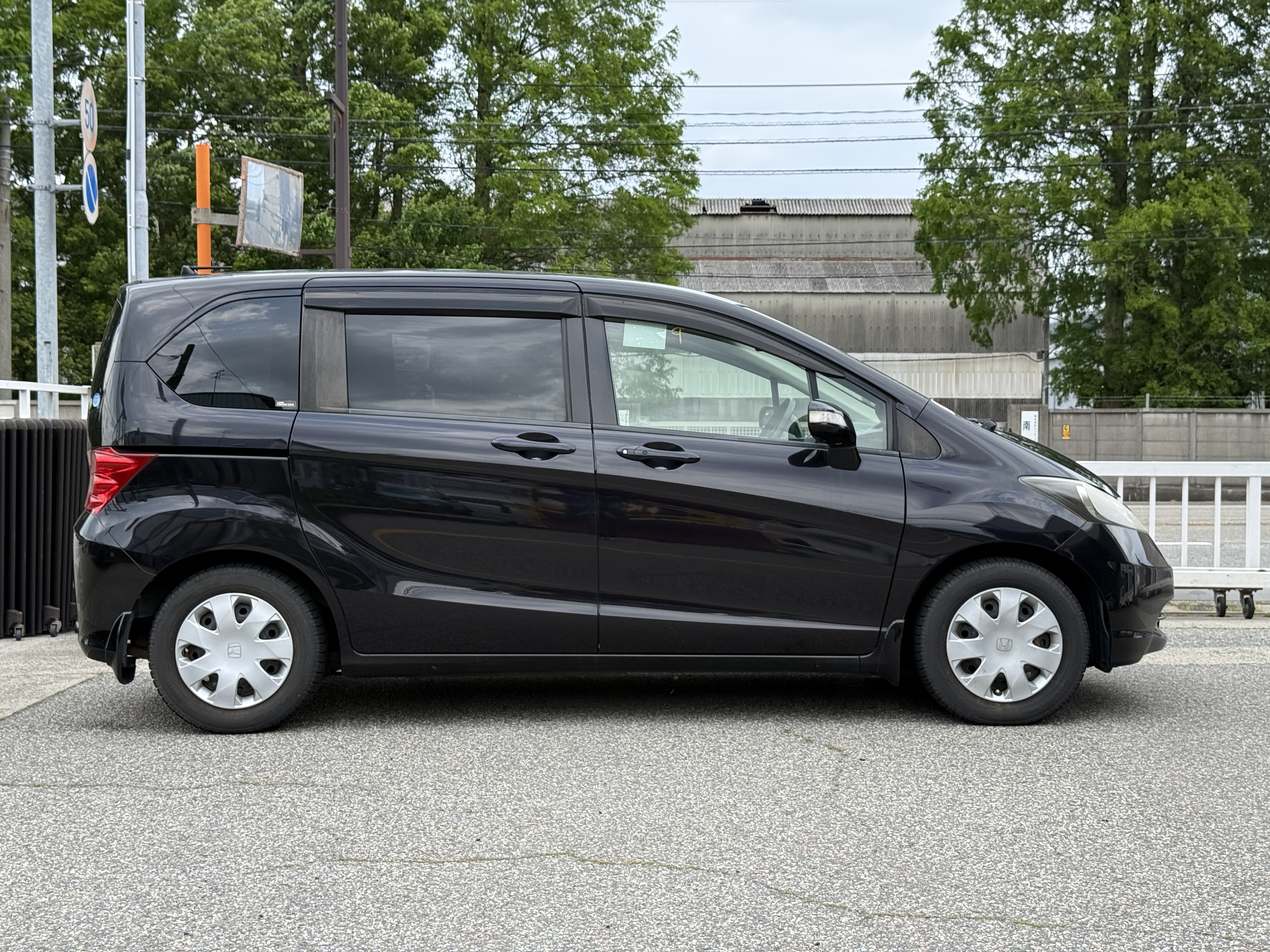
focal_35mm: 48
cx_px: 635
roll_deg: +0.3
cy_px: 476
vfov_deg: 30.3
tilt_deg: -1.9
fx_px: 1761
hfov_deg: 39.7
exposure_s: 1/1795
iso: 100
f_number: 1.78
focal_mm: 6.76
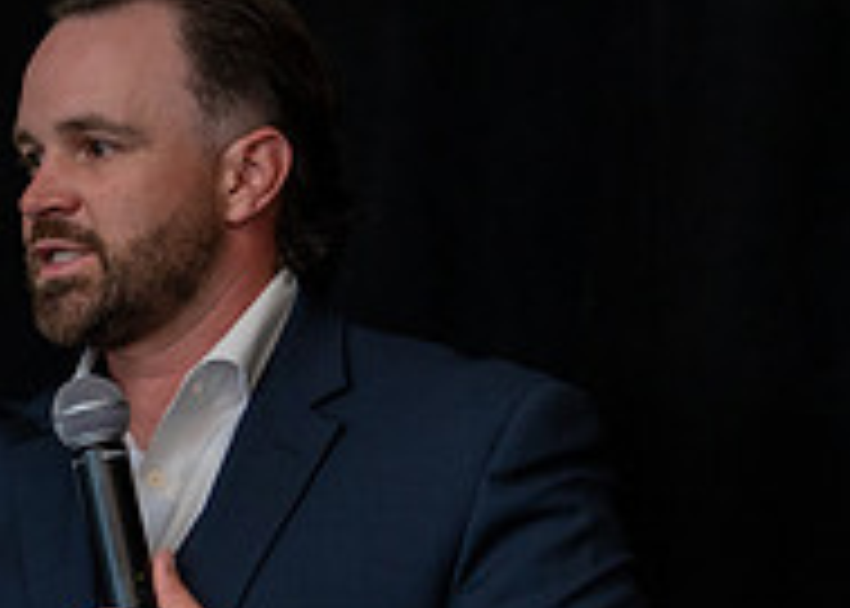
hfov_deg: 10.5
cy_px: 424
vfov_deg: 7.6
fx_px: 4587
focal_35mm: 190
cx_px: 134
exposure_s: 1/320
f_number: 1.2
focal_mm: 50
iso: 200
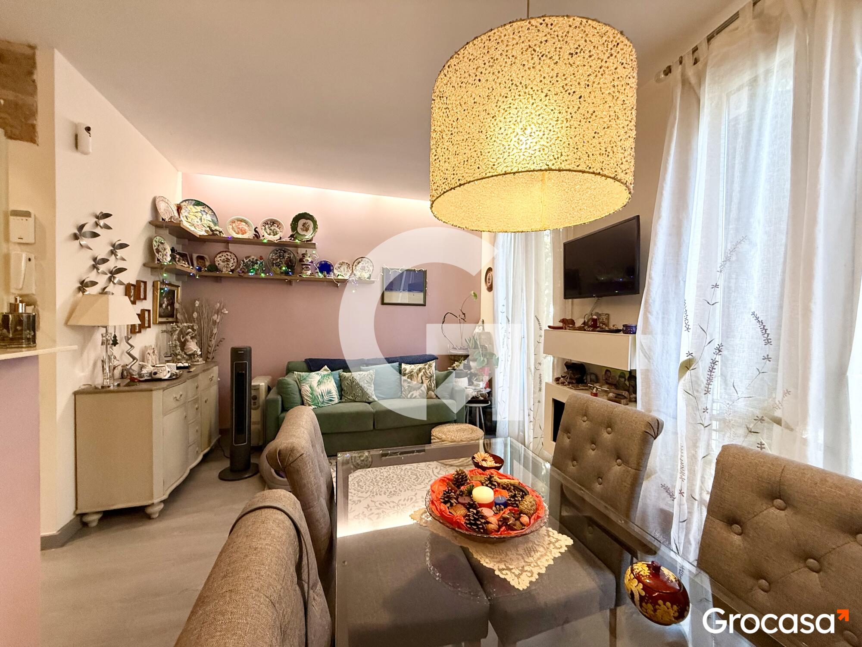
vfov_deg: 85.7
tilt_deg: +0.4
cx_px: 431
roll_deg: -0.7
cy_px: 324
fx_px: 349
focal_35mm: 14
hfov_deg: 102.1
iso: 400
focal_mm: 2.22
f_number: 2.2
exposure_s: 1/100
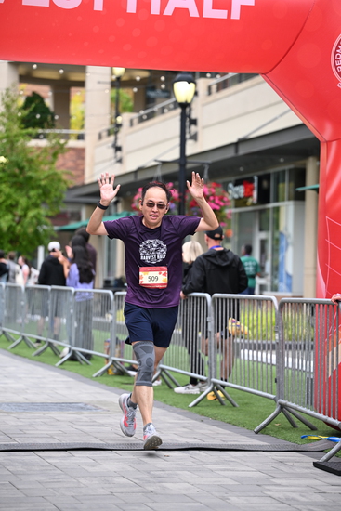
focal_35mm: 104
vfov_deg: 19.6
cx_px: 170
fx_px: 1477
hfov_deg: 13.2
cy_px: 256
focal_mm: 104
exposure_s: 1/2000
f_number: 2.8
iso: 800
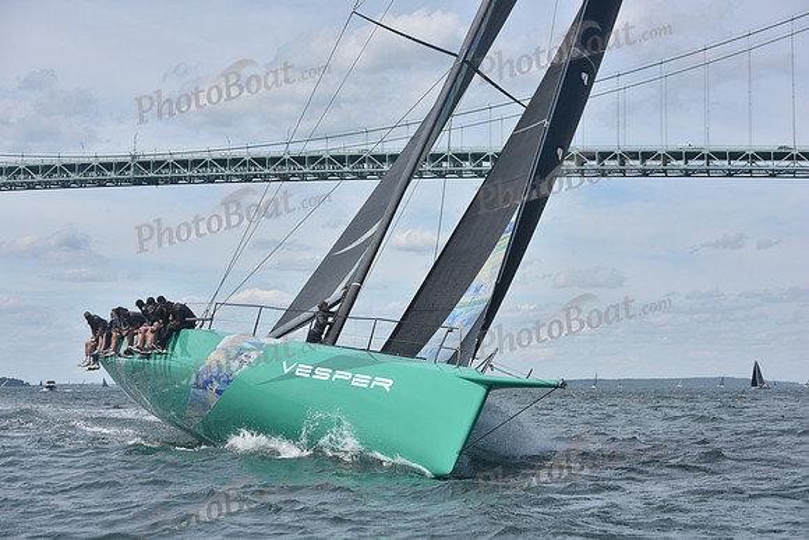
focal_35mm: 70
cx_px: 404
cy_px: 270
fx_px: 1573
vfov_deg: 19.5
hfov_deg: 28.8
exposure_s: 1/800
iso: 320
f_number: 7.1
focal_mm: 70
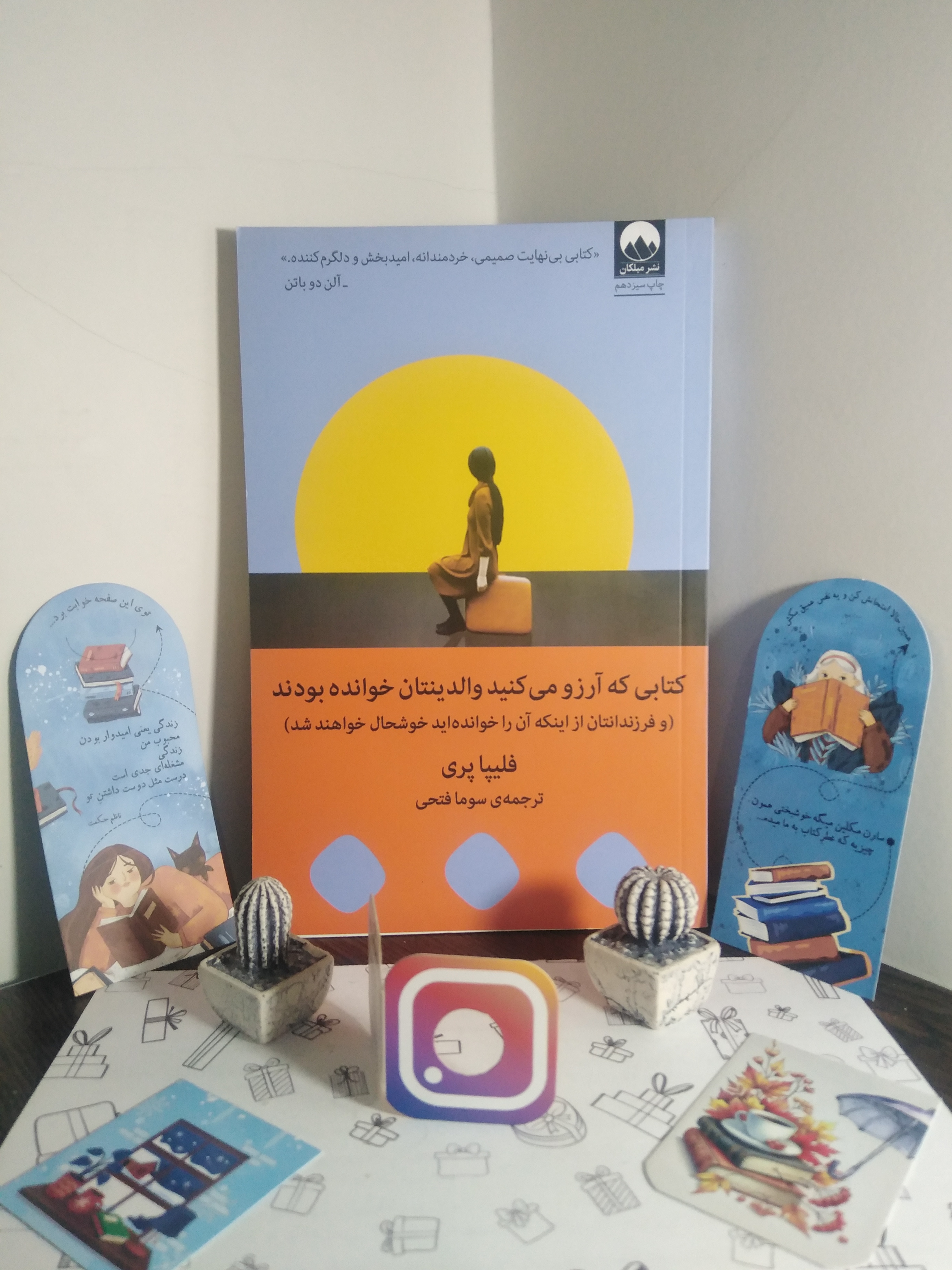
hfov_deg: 53.1
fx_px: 953
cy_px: 635
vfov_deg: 67.3
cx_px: 476
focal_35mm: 26
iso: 236
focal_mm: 3.59
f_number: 1.8
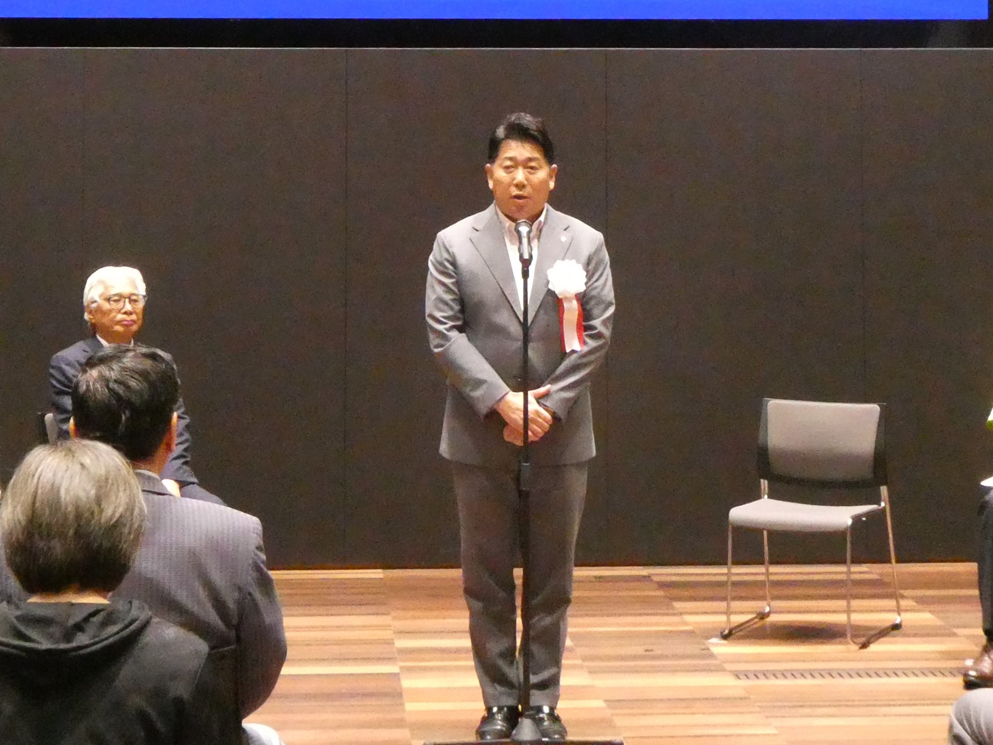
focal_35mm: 35
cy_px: 372
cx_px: 496
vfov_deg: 40.7
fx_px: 1004
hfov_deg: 52.6
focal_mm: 6.3
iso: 1600
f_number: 3.7
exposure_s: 1/50
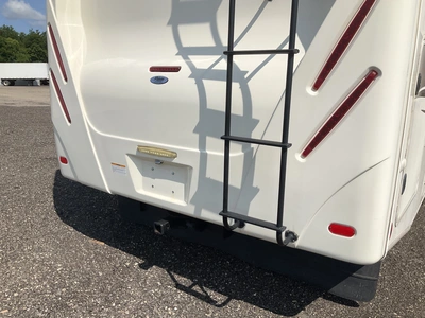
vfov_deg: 48.2
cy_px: 159
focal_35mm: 29
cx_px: 212
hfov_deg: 61.7
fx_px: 356
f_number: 1.8
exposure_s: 1/3534
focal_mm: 3
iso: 25
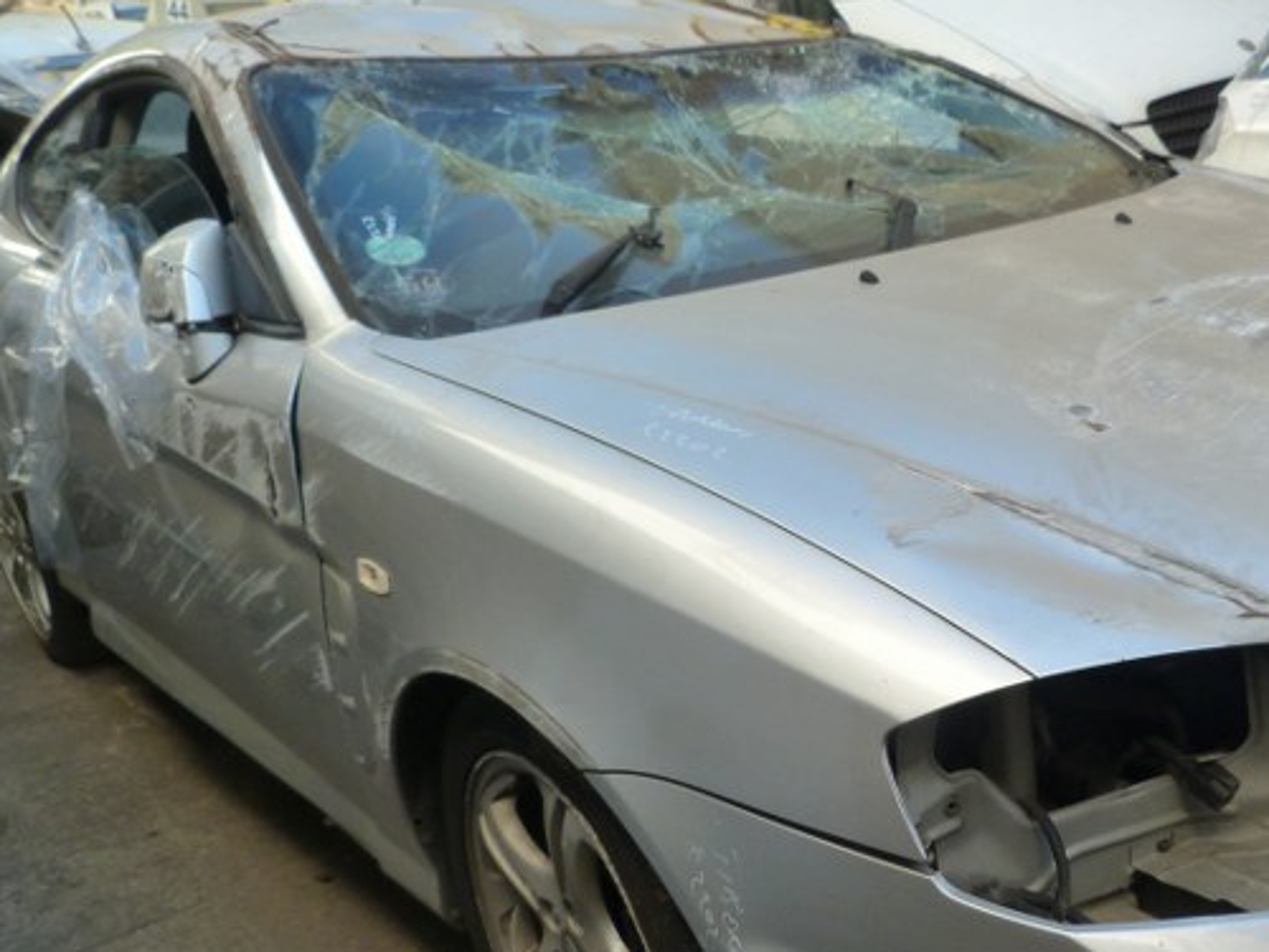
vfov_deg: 35.5
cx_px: 929
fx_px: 1466
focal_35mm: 40
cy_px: 652
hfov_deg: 45.4
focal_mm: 4.5
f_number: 3.6
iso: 125
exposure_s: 1/125
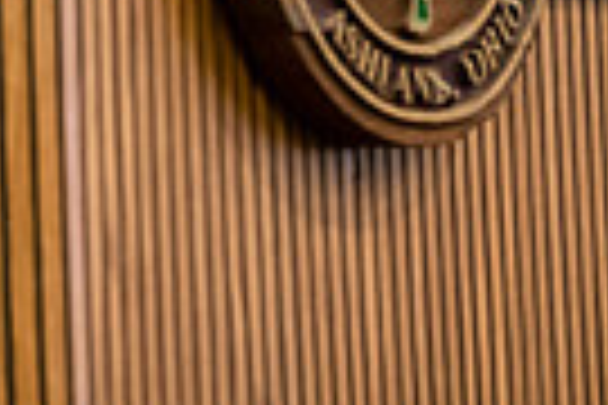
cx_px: -613
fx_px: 8680
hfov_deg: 4.0
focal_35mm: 514
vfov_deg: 2.7
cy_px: -421
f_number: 3.2
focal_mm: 120
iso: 3200
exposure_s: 1/200
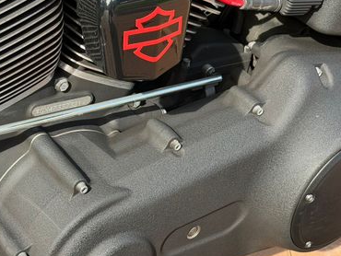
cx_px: 194
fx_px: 818
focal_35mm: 83
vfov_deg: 17.8
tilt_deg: -17.1
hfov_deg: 23.5
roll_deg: +1.9
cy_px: 134
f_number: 1.78
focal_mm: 6.76
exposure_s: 1/652
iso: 64
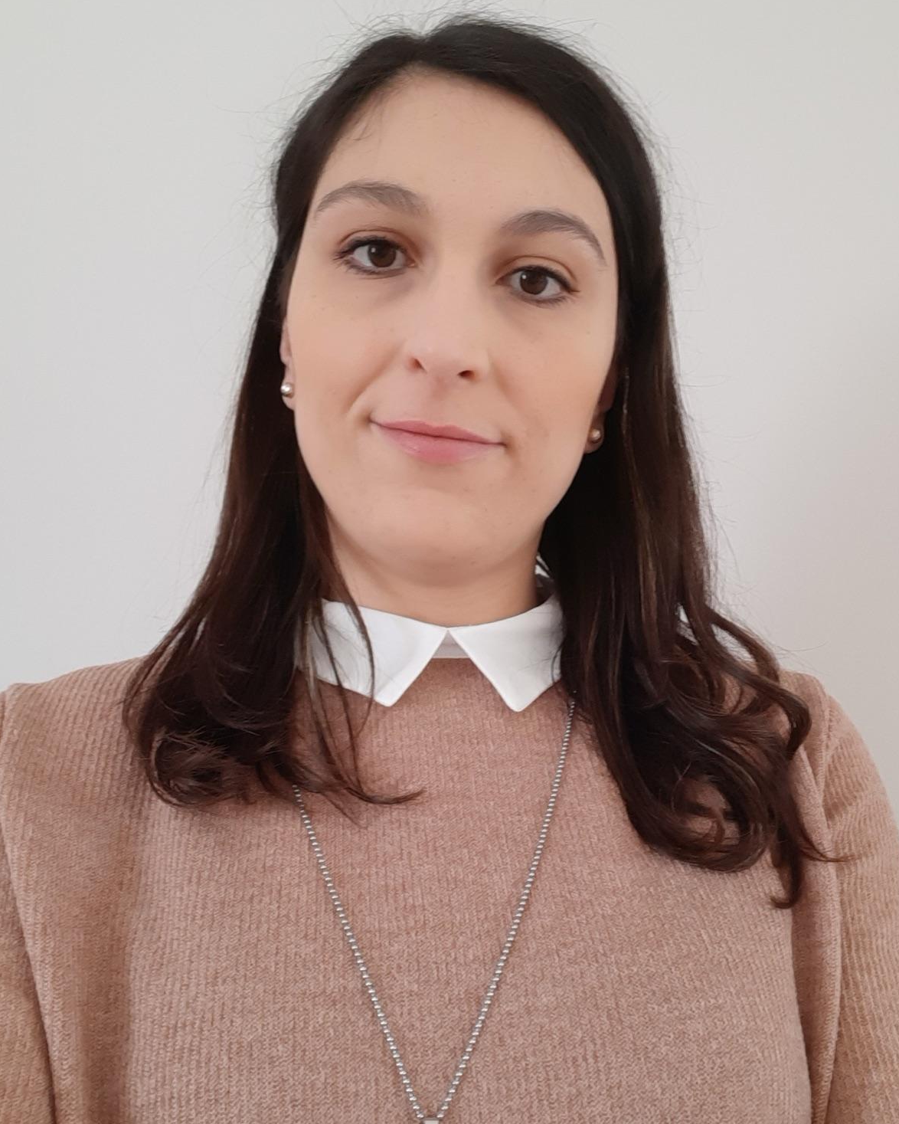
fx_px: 1097
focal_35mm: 33
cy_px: 585
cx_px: 457
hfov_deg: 44.6
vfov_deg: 54.2
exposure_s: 1/25
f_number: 2
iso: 200
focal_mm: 3.75
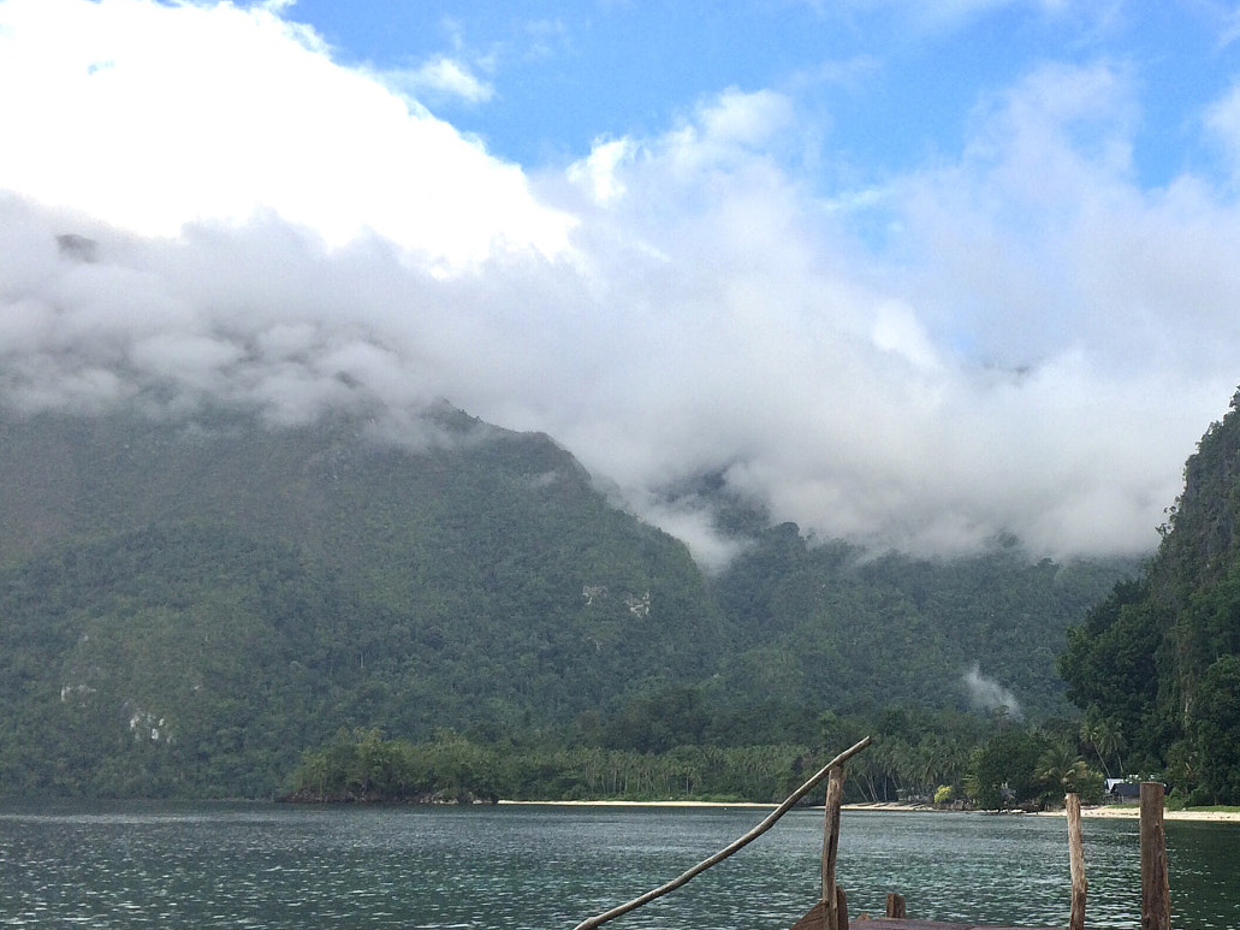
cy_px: 559
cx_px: 942
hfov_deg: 40.8
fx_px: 1612
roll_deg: -0.7
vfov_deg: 32.1
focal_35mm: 45
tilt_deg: +10.4
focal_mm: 4.15
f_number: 2.2
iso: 32
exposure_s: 1/695
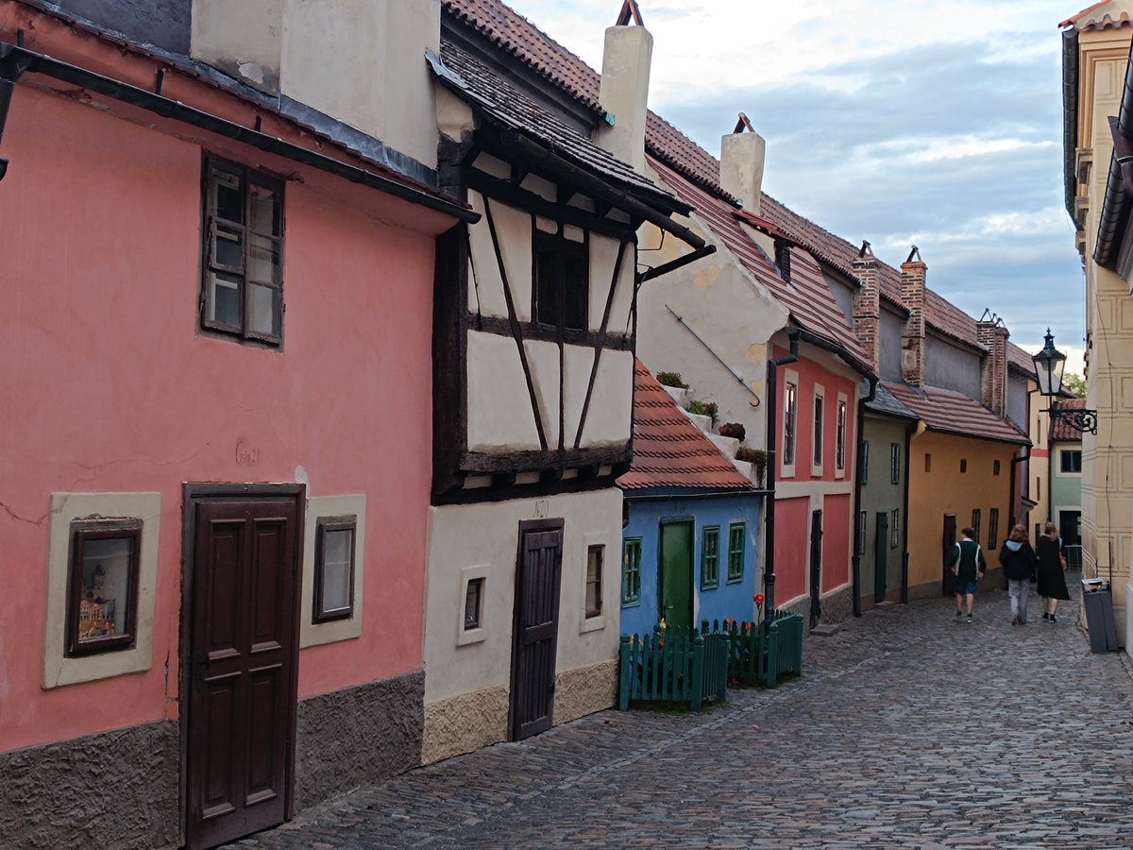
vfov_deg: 56.8
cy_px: 425
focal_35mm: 24
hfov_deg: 71.6
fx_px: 786
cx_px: 566
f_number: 1.88
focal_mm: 5.59
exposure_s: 1/101
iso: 255
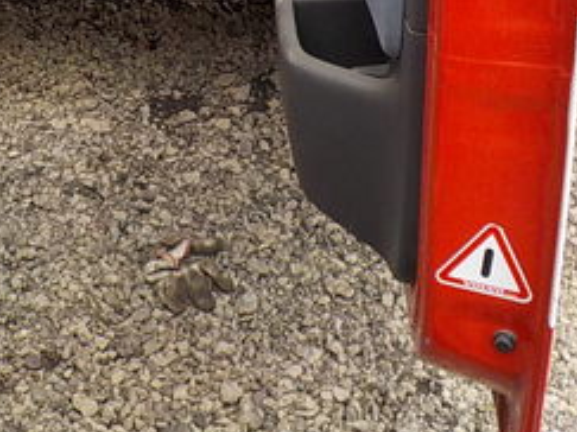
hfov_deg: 24.3
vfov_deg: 18.1
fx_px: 1316
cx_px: 114
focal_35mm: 79
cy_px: -26
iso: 125
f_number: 3.3
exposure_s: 1/160
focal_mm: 4.1
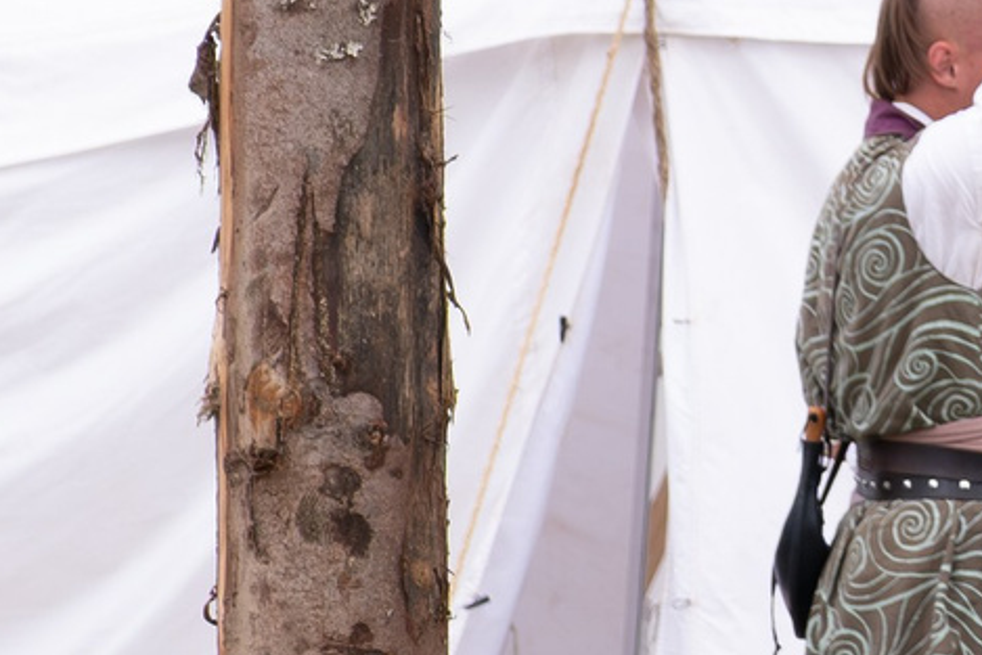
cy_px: -455
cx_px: 2148
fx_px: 12360
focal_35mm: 453
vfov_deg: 3.0
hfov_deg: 4.5
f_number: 4
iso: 250
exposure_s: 1/800
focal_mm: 55
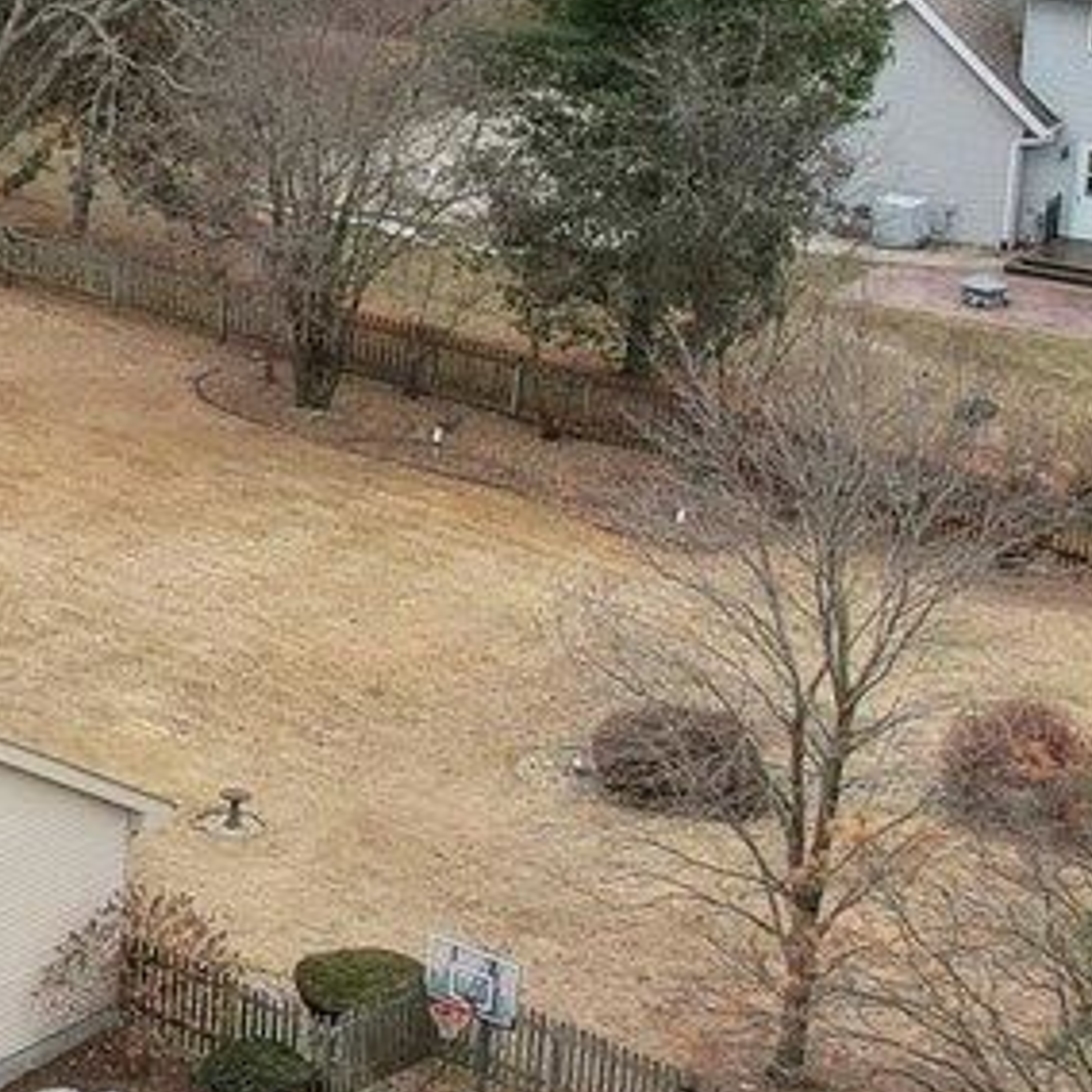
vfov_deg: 12.8
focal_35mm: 135
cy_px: 144
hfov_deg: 12.0
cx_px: -838
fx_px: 4818
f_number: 2.8
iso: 120
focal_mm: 8.4
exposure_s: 1/1250
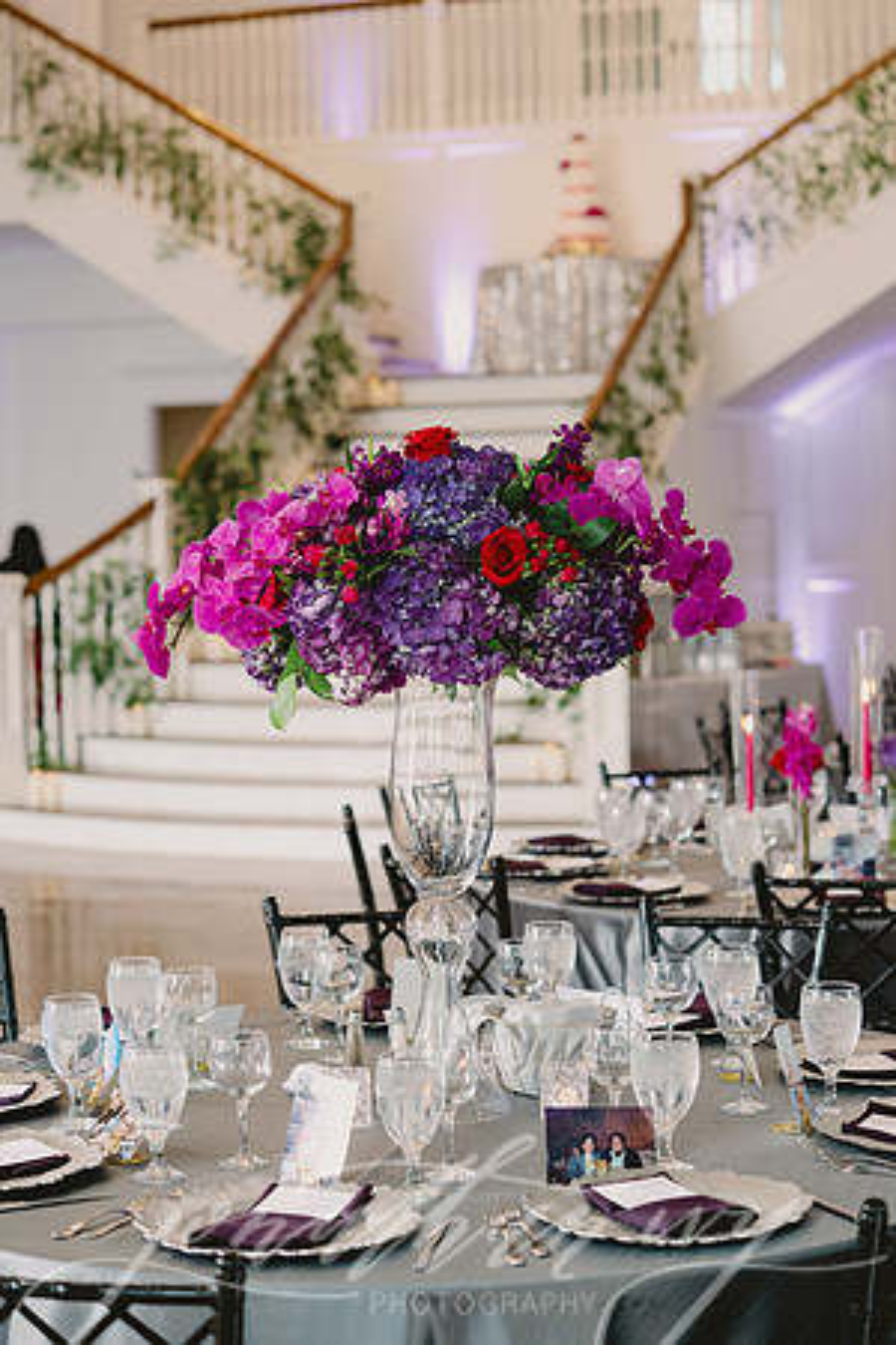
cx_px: 448
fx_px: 2613
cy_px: 672
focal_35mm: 70
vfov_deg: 28.8
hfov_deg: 19.5
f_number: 3.5
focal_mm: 70
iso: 1250
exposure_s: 1/200
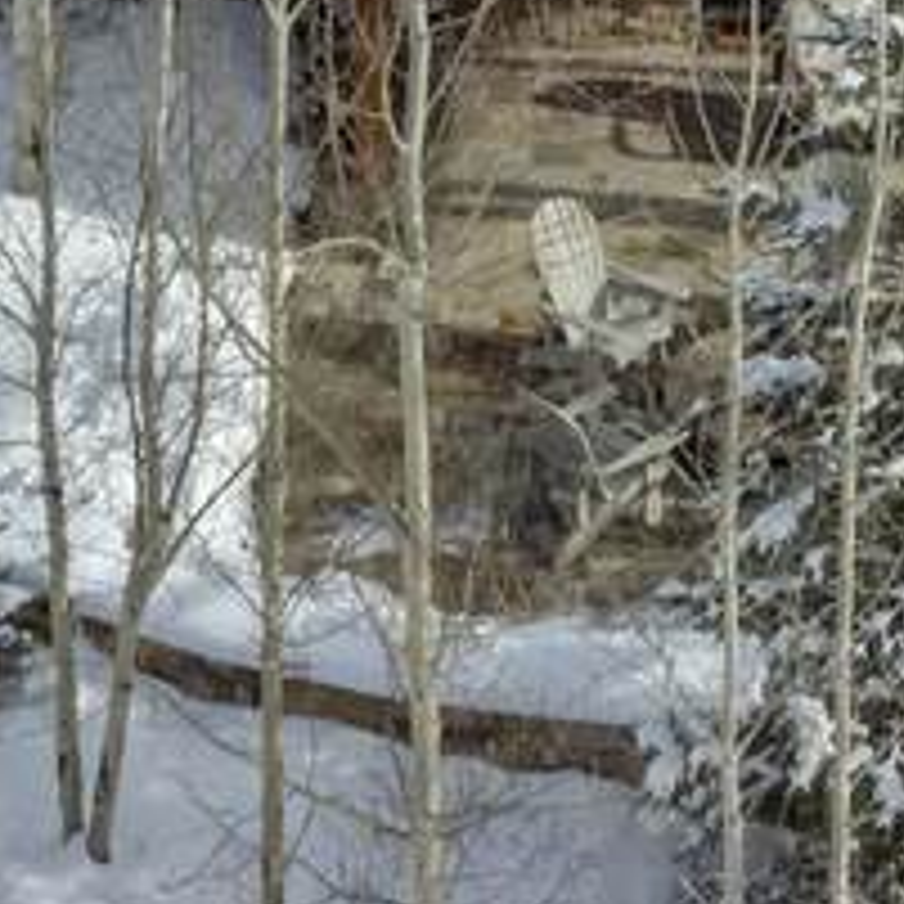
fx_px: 3989
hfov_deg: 12.9
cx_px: 715
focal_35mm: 135
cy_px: -1010
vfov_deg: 11.4
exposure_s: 1/400
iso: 100
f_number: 11
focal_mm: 12.29
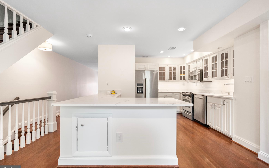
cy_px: 82
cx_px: 131
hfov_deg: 97.8
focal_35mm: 16
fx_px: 117
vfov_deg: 71.2
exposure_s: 1/40
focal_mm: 10
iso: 400
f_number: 4
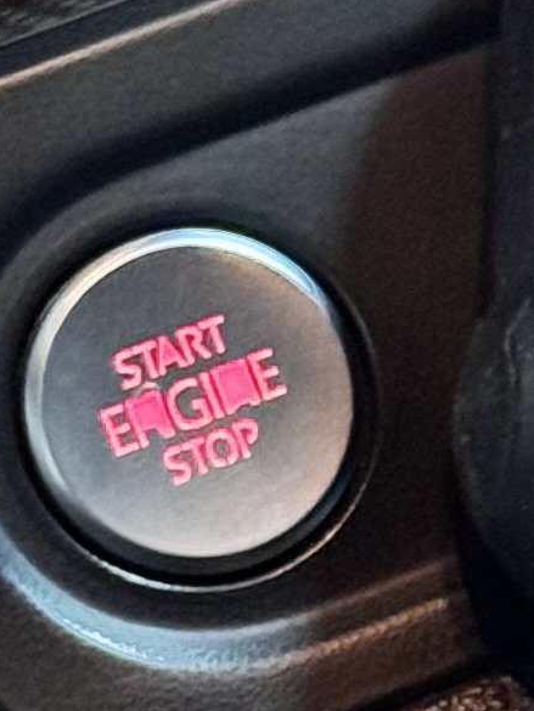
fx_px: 6806
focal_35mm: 331
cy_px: 481
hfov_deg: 4.4
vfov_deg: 6.0
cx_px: 1163
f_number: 1.78
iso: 500
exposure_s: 1/34
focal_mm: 6.76
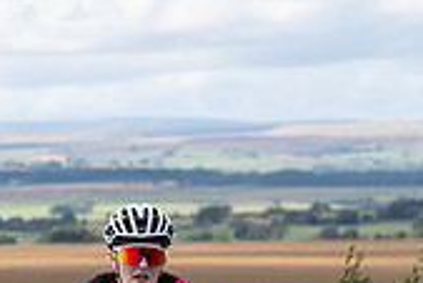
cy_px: 175
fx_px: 4386
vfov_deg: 3.7
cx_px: 56
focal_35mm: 373
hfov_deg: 5.5
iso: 100
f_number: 4
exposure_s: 1/800
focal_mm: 70
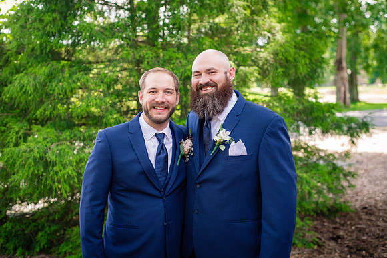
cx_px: 194
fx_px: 538
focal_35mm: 50
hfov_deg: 39.6
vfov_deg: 27.0
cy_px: 129
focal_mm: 50
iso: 400
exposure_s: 1/320
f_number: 3.2
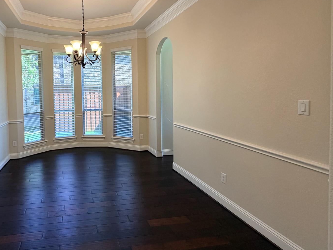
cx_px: 95
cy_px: 99
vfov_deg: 62.8
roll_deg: +2.6
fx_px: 202
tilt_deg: -1.5
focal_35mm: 21
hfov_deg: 74.9
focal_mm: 2.22
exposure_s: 1/120
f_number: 2.2
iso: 250
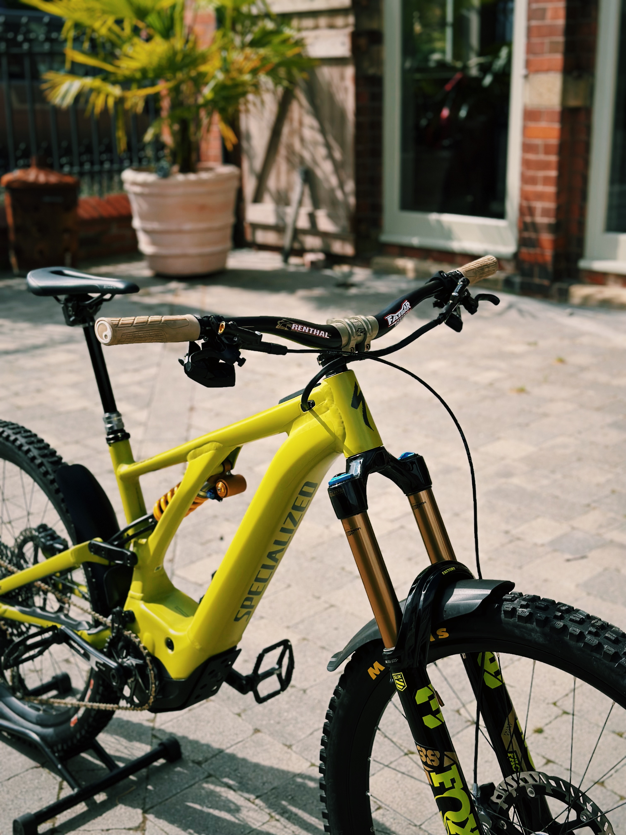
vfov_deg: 39.7
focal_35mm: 48
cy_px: 418
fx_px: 1157
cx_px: 313
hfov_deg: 30.3
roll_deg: +1.3
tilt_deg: -16.7
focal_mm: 6.86
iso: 80
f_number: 1.78
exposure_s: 1/5000
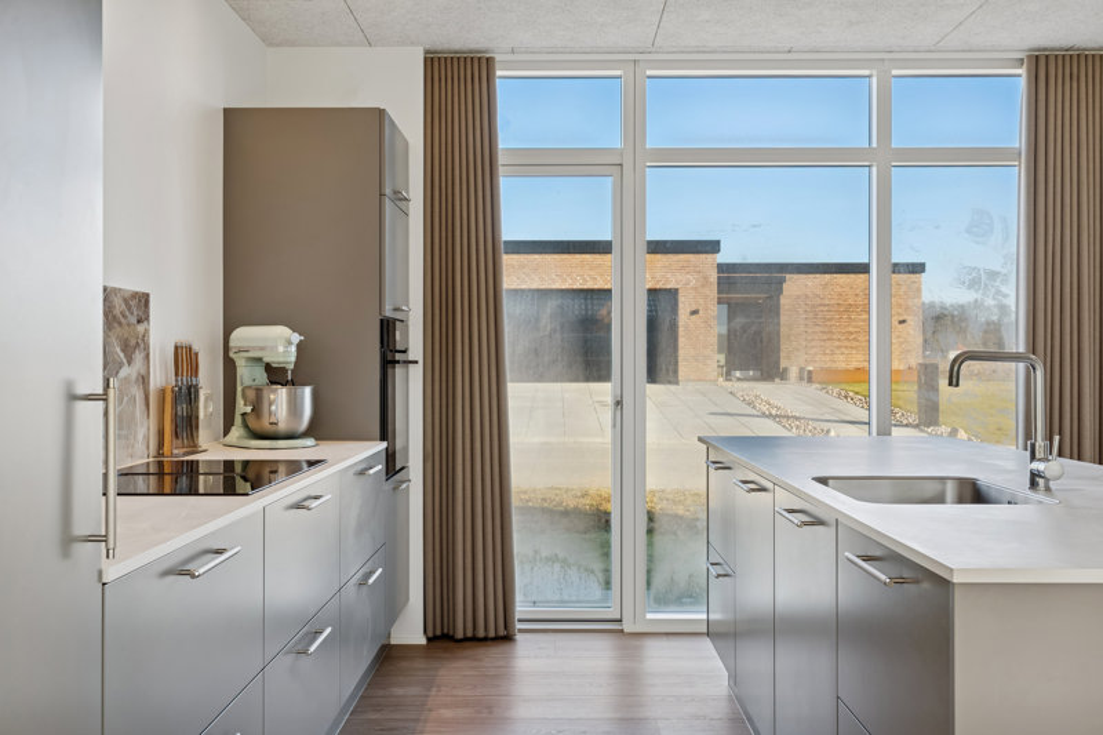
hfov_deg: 56.5
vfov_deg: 39.4
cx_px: 552
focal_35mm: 34
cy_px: 368
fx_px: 1026
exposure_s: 1/100
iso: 200
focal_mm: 33.5
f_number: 8
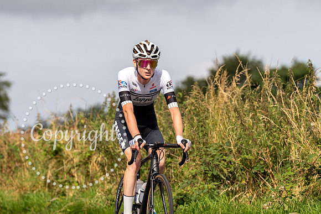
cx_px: 149
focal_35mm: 252
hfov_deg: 8.2
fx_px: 2244
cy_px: 69
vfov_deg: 5.5
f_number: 4.5
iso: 100
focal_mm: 185
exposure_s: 1/800
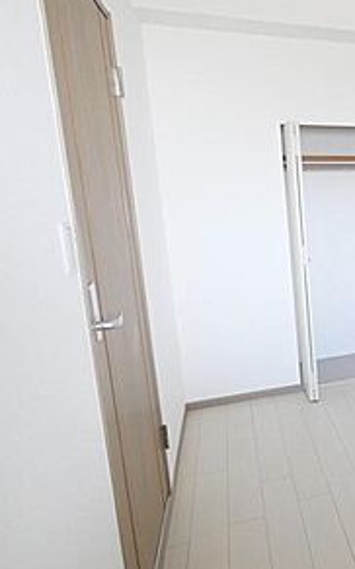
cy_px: 279
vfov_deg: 58.2
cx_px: 445
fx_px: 512
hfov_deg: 31.0
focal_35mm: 33
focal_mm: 8
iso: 2000
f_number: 4
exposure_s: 1/60
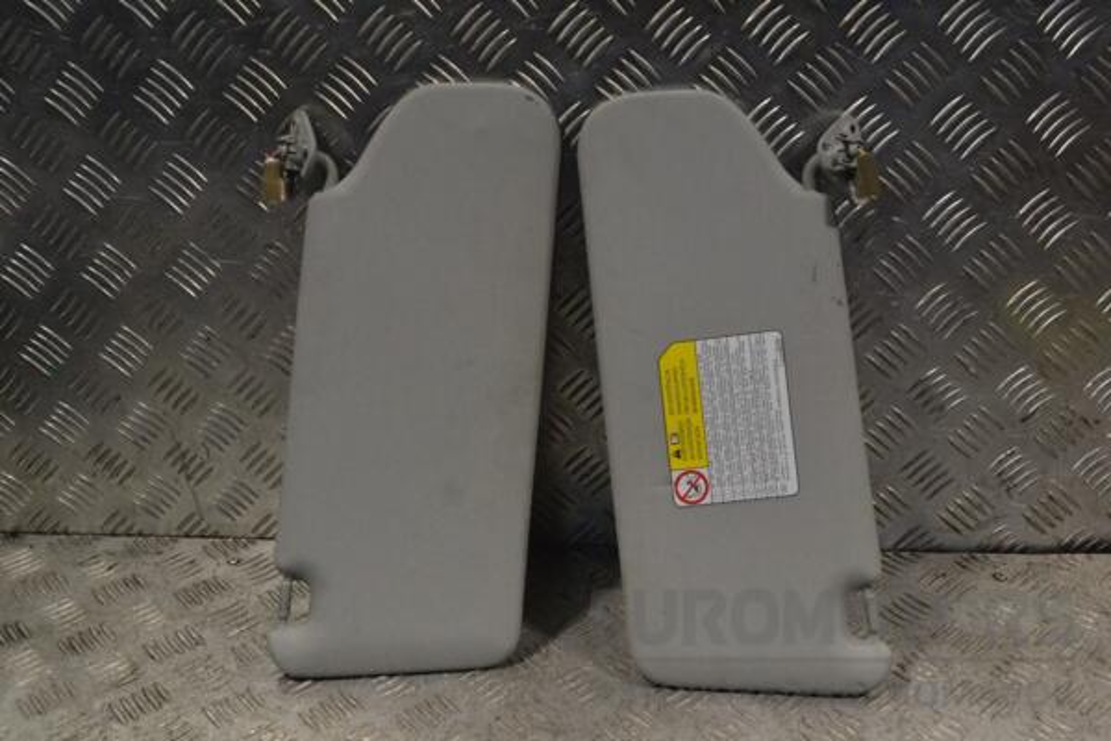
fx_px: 1296
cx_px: 556
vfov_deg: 31.9
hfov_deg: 46.4
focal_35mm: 42
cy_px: 370
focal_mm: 28
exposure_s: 1/400
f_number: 10
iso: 3200
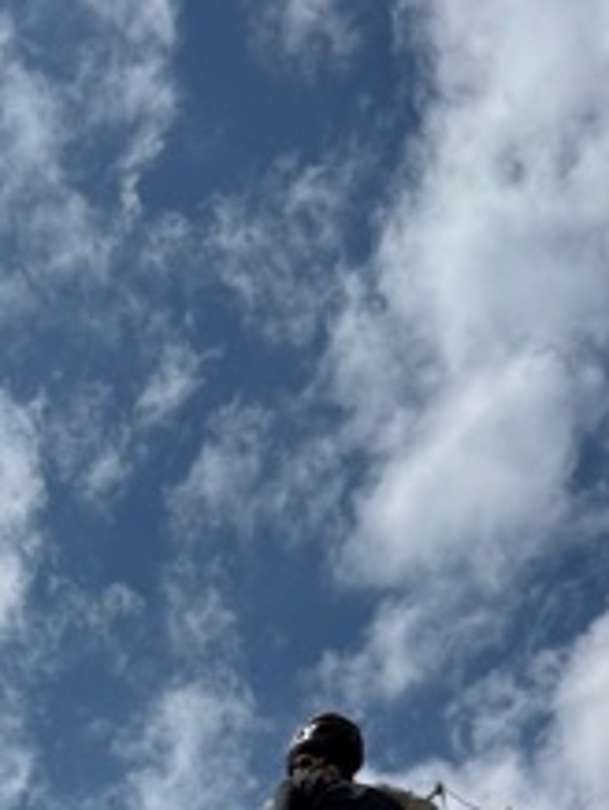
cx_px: 371
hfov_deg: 16.8
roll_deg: +0.5
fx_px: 2060
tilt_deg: +31.0
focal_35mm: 88
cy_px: 1323
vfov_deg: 18.7
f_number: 1.78
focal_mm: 6.76
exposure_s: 1/12346
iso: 80
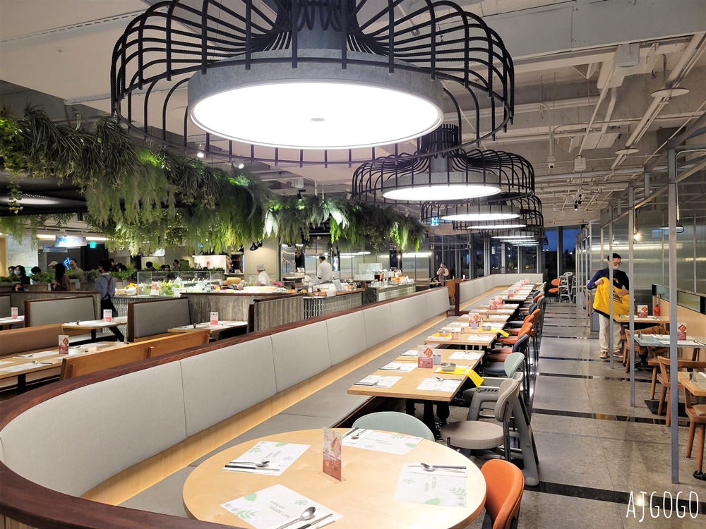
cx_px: 353
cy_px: 264
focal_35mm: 26
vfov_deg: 53.1
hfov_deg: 67.3
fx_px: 530
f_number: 1.8
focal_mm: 5.4
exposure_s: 1/60
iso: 160
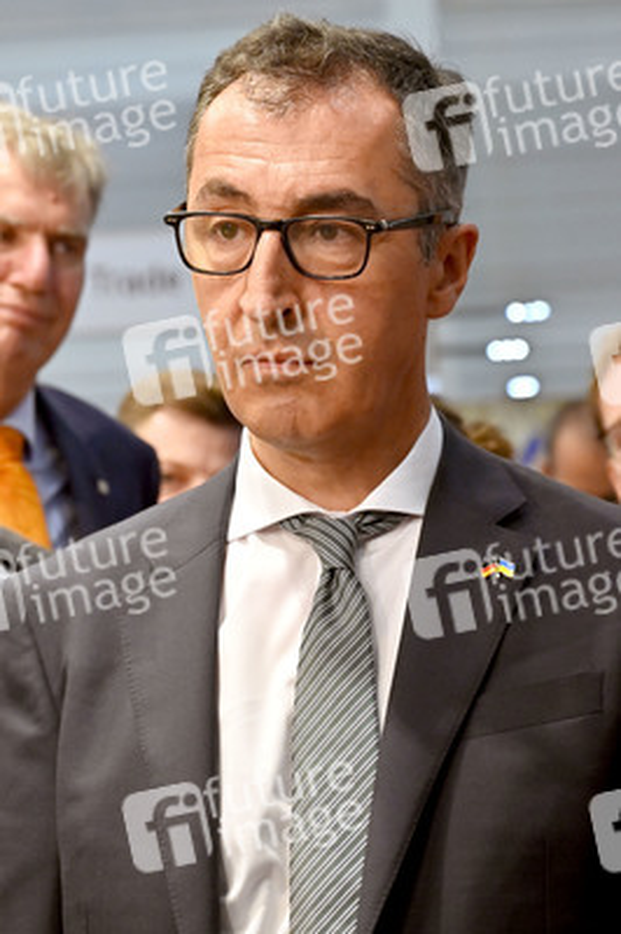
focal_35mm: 64
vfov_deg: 31.4
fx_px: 1659
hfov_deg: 21.2
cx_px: 310
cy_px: 467
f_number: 4
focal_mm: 64
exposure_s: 1/320
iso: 2000
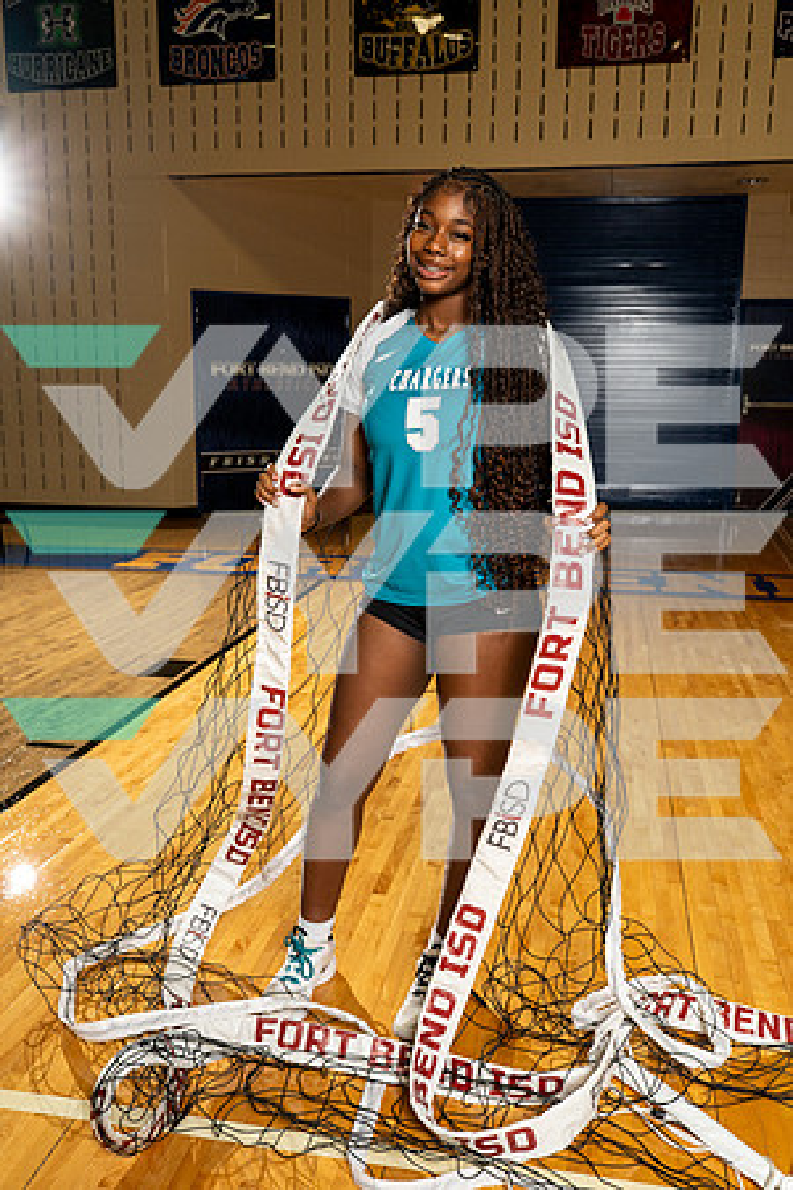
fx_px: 1057
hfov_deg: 41.1
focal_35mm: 32
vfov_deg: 58.7
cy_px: 595
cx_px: 396
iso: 500
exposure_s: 1/250
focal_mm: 32
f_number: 5.6
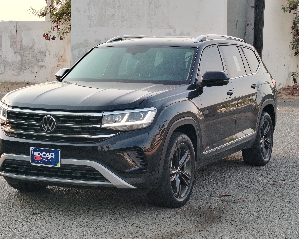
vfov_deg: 20.4
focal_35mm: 75
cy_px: 118
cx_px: 137
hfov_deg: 25.4
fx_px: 664
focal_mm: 5.25
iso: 100
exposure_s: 1/314
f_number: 1.75
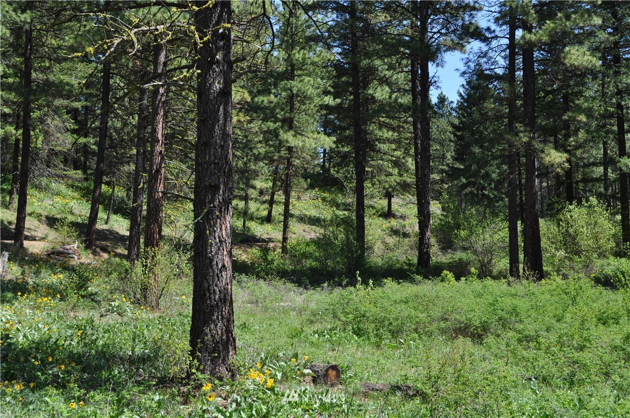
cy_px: 209
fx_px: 839
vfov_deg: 28.0
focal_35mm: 48
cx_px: 315
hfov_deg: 41.2
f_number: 8
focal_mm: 32
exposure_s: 1/250
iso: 200
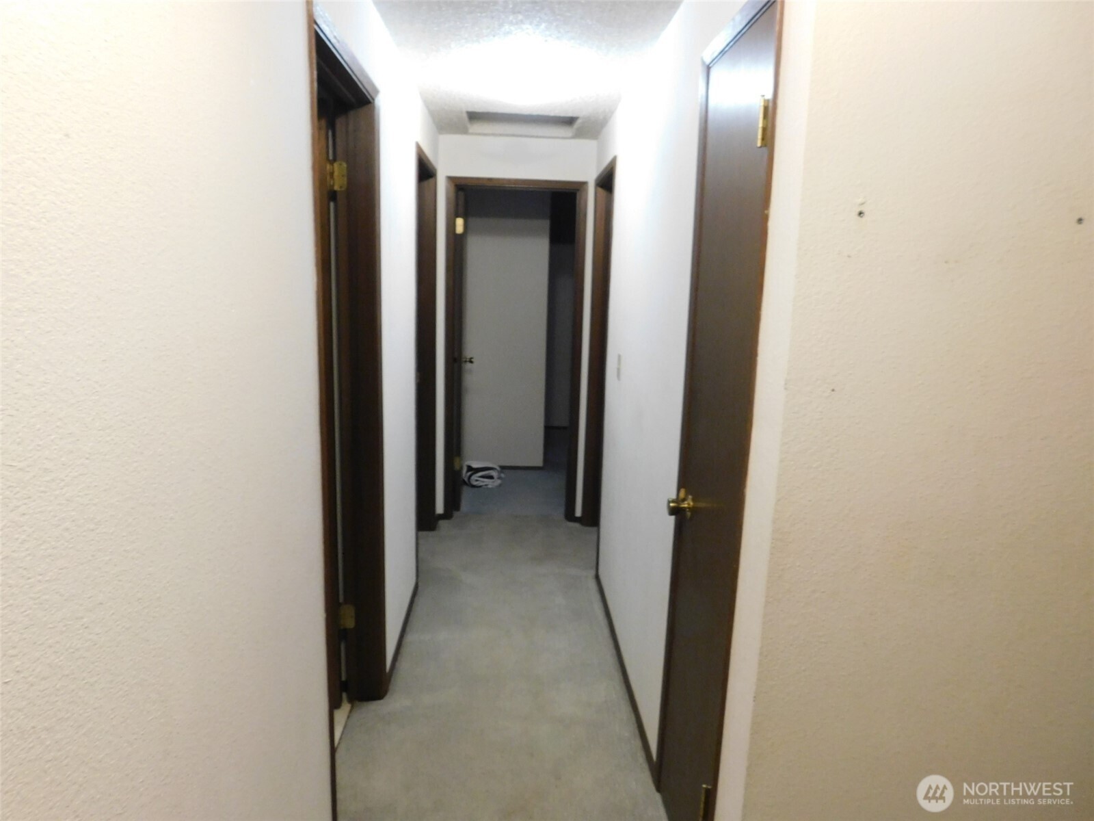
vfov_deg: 58.9
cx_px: 547
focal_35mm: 23
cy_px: 410
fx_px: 727
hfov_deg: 73.9
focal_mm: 4
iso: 400
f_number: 3
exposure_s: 1/30
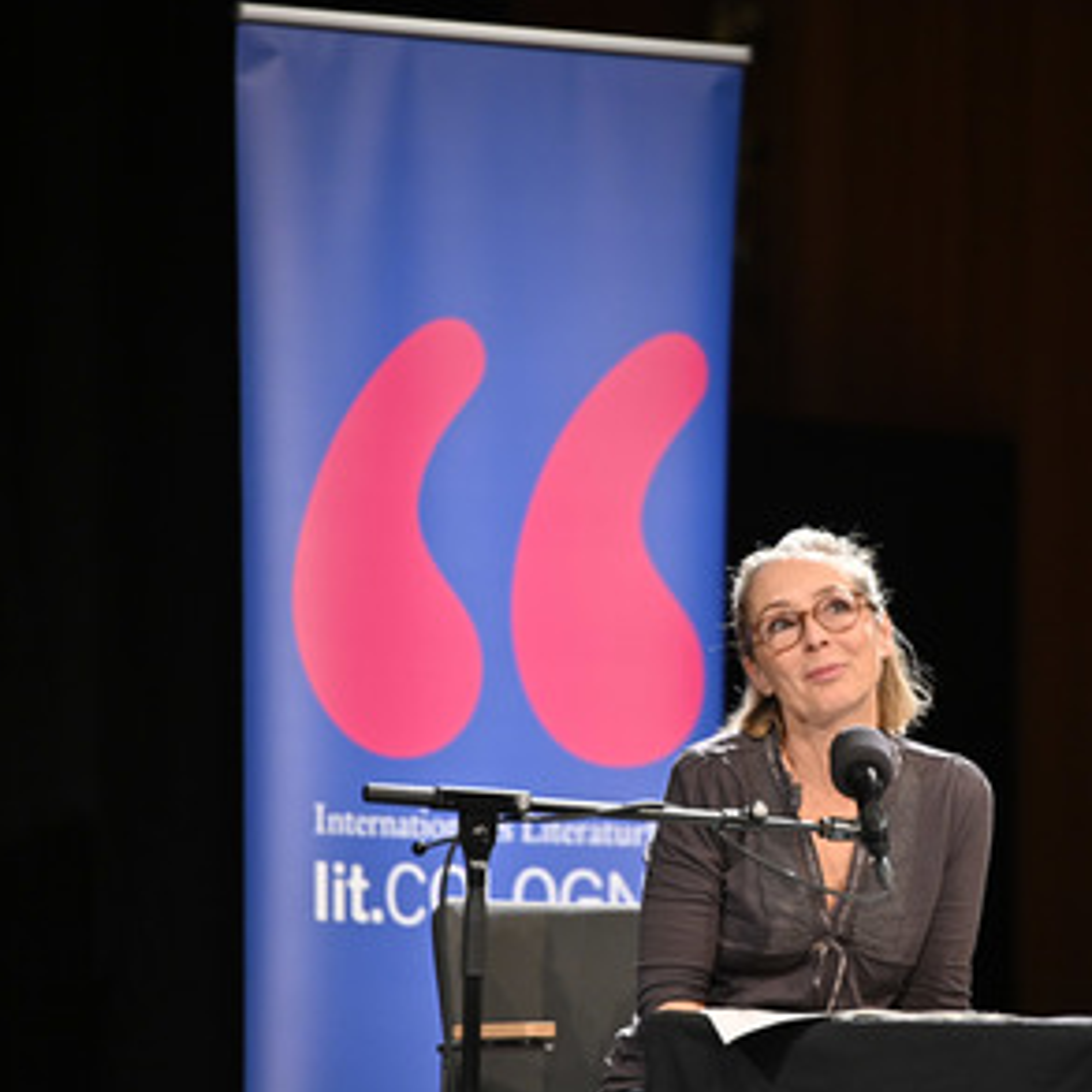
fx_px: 9315
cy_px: 555
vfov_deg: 6.7
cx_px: 710
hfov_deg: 6.7
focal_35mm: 261
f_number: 2.8
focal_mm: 200
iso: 1600
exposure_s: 1/320
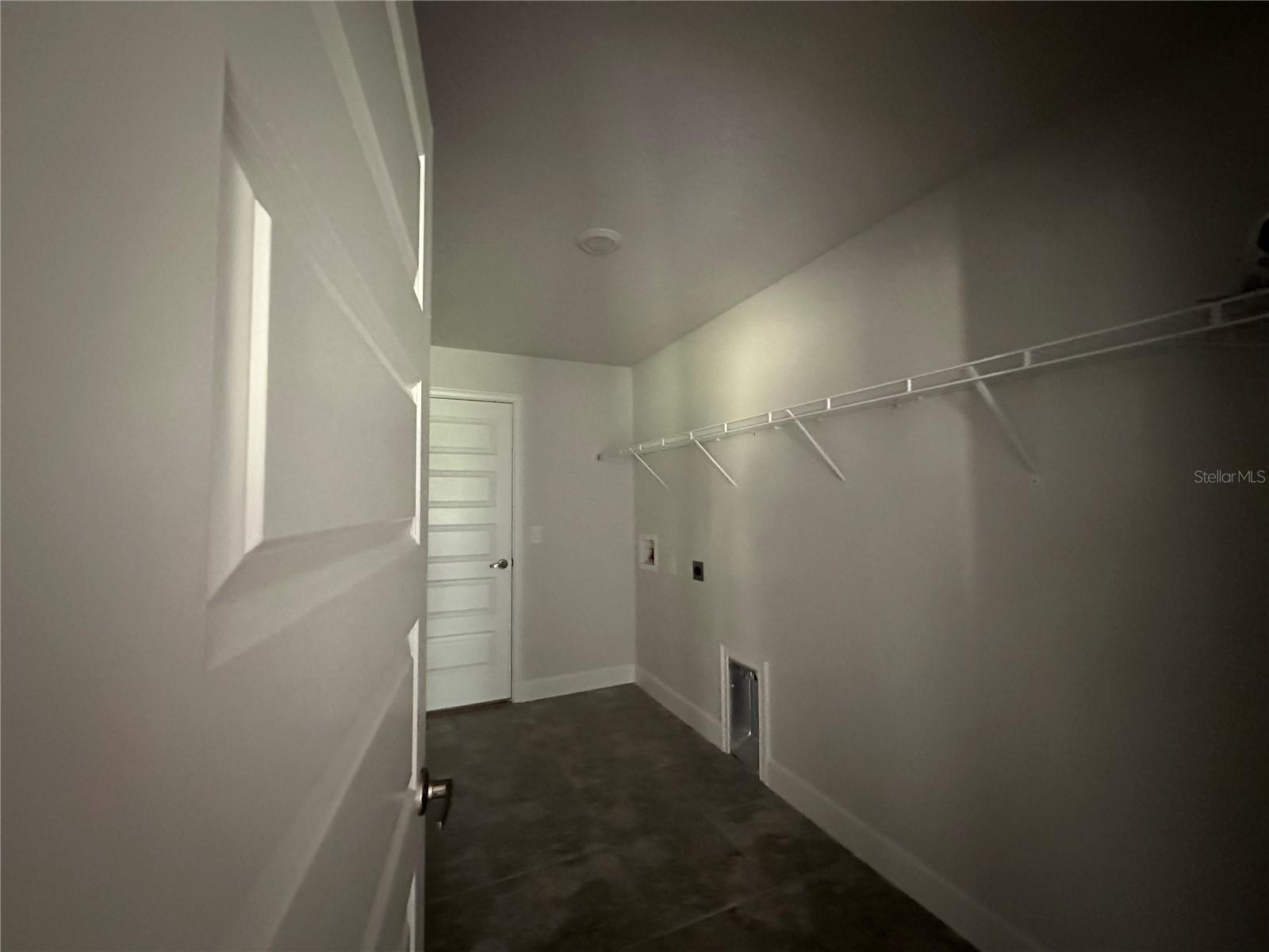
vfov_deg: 85.7
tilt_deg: +2.7
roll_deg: +0.3
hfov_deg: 102.1
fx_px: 513
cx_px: 634
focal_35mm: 14
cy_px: 476
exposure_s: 1/41
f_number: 2.2
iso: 1250
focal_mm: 2.22
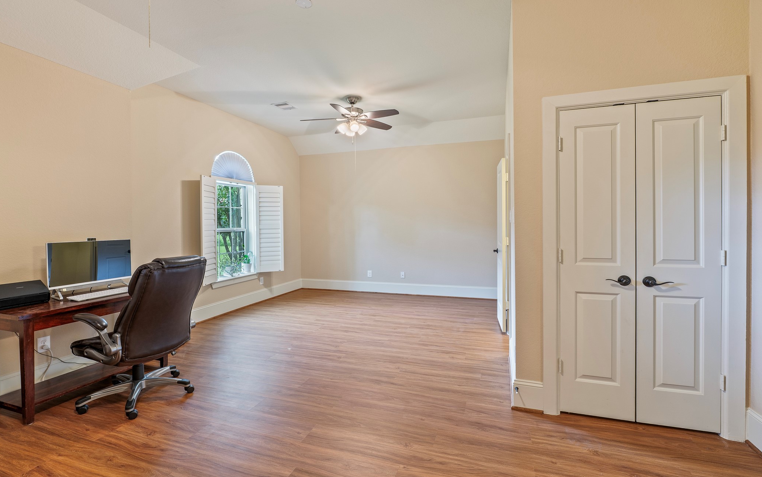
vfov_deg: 74.7
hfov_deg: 101.4
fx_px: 312
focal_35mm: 15
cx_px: 374
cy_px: 224
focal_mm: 14
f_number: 6.3
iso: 125
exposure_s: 2
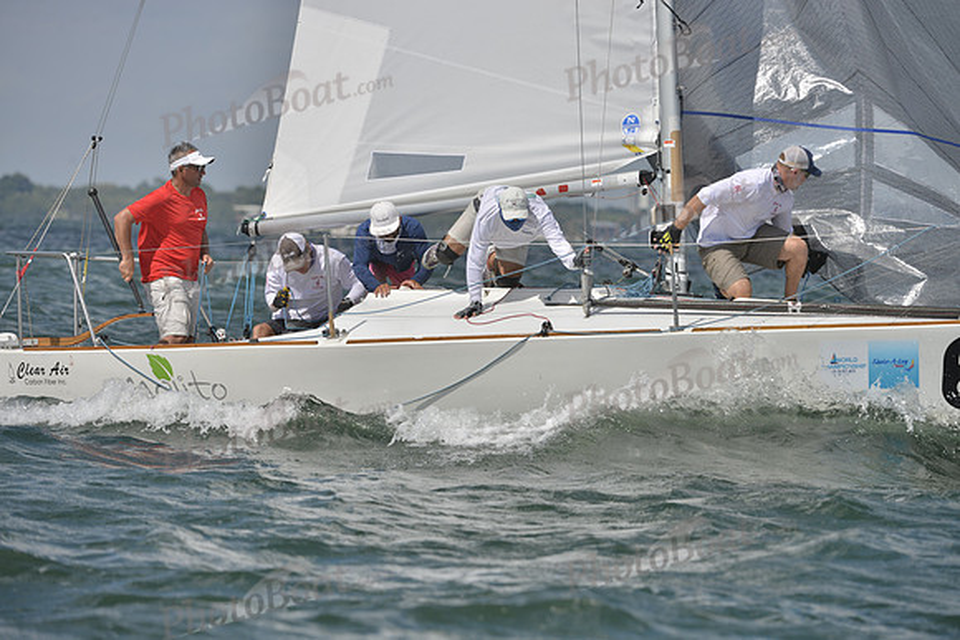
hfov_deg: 7.1
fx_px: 7735
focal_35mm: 290
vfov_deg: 4.7
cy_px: 320
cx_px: 480
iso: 200
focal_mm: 290
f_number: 7.1
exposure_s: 1/1250
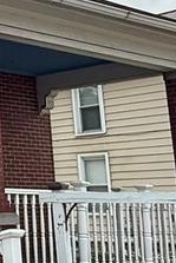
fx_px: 688
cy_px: 70
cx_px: -208
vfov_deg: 21.5
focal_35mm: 94
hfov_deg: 12.3
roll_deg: -0.1
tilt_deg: +12.9
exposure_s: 1/1431
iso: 64
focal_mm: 2.22
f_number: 2.2
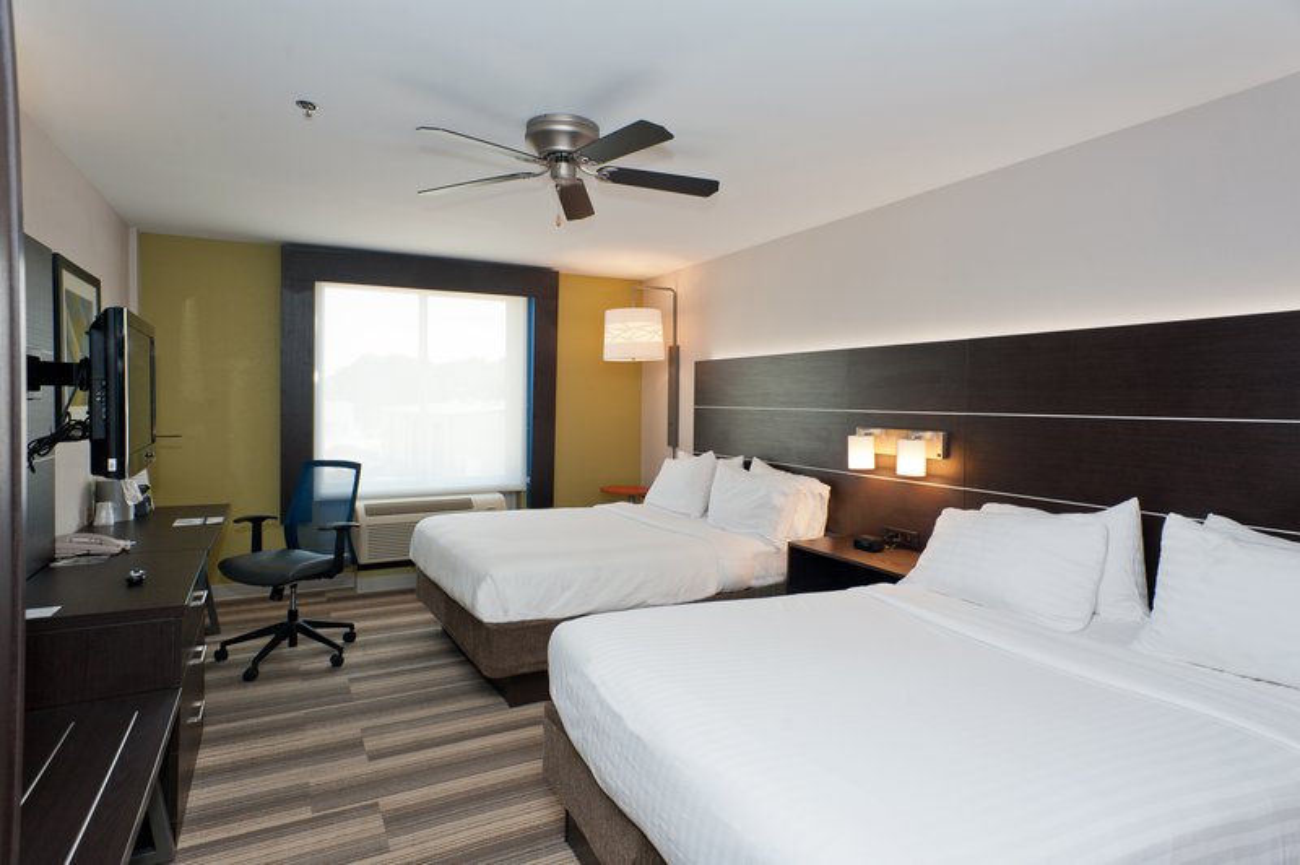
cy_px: 432
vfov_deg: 61.8
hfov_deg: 84.0
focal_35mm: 20
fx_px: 722
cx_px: 650
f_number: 8
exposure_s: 1/60
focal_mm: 20
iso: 560
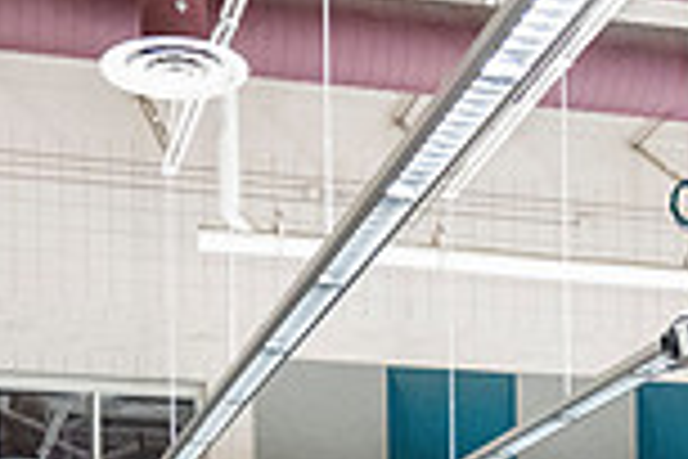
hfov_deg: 22.3
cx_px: 423
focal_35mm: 91
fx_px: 1739
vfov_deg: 13.5
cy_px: 830
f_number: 4
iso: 10000
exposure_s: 1/500
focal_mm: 24
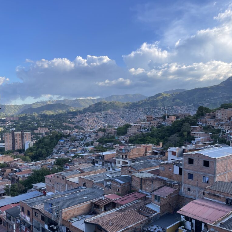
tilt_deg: -4.7
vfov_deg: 52.1
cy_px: 142
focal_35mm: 31
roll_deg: +0.4
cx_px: 116
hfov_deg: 52.5
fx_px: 235
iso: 32
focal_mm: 4.2
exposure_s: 1/988
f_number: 1.6
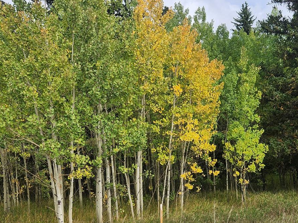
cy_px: 123
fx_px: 353
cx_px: 193
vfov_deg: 35.1
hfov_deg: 45.2
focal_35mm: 41
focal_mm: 5.4
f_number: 1.8
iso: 20
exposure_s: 1/1339
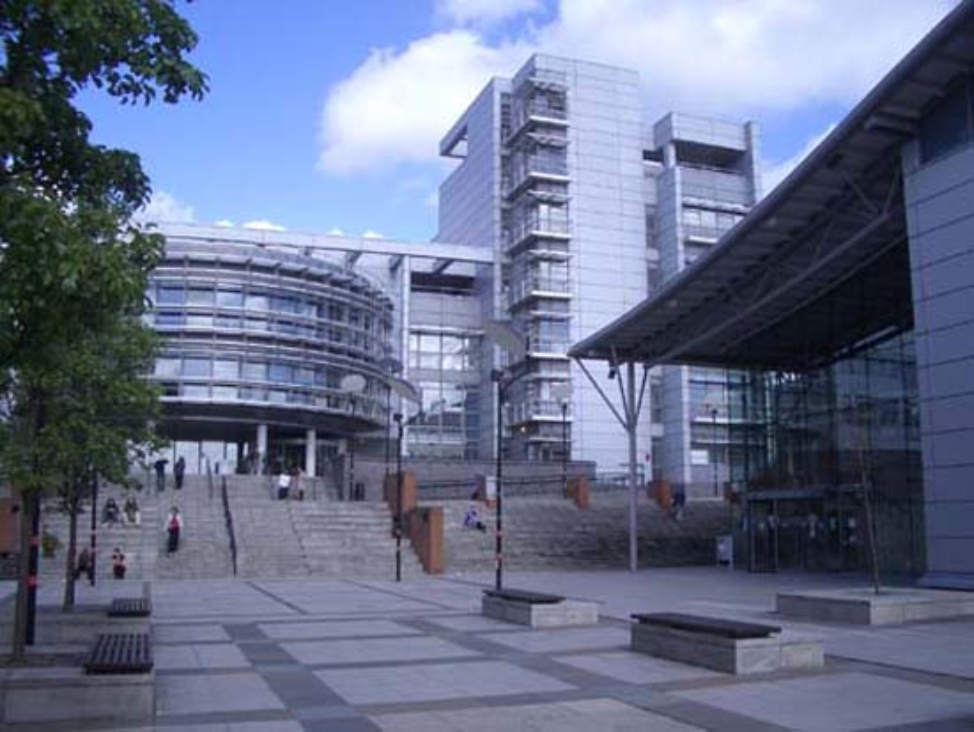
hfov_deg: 52.6
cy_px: 366
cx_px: 487
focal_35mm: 35
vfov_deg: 40.7
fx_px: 985
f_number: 4.3
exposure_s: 1/400
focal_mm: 5.8
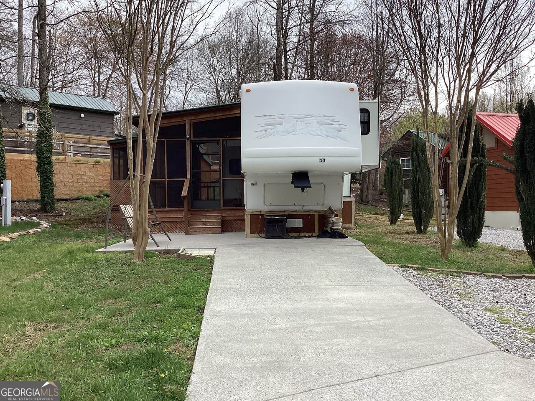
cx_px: 268
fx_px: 479
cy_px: 200
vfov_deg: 45.4
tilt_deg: -1.1
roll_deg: +0.7
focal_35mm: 31
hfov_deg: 58.4
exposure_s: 1/734
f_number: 2.4
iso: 25
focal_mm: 3.3
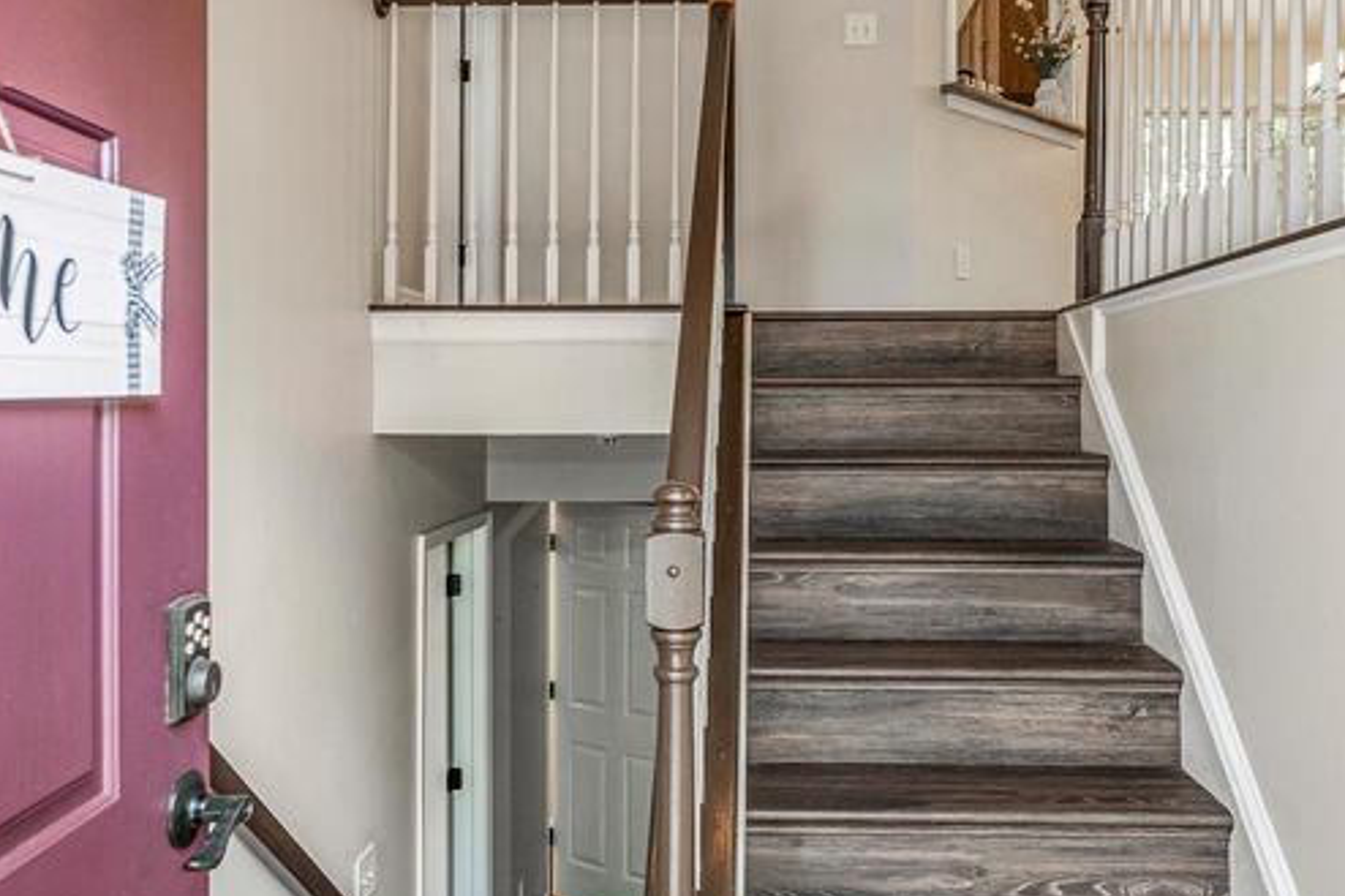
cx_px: 713
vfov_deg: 44.9
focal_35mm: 29
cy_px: 423
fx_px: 1083
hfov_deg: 63.6
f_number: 4
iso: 500
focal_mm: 14
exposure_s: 1/60
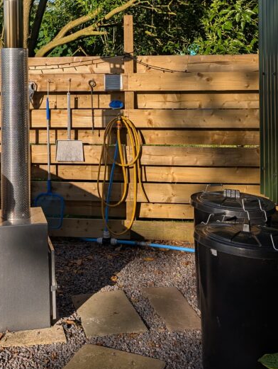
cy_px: 48
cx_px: 52
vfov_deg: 38.1
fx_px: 502
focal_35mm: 47
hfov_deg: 30.1
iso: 20
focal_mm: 6.9
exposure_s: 1/1418
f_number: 1.68
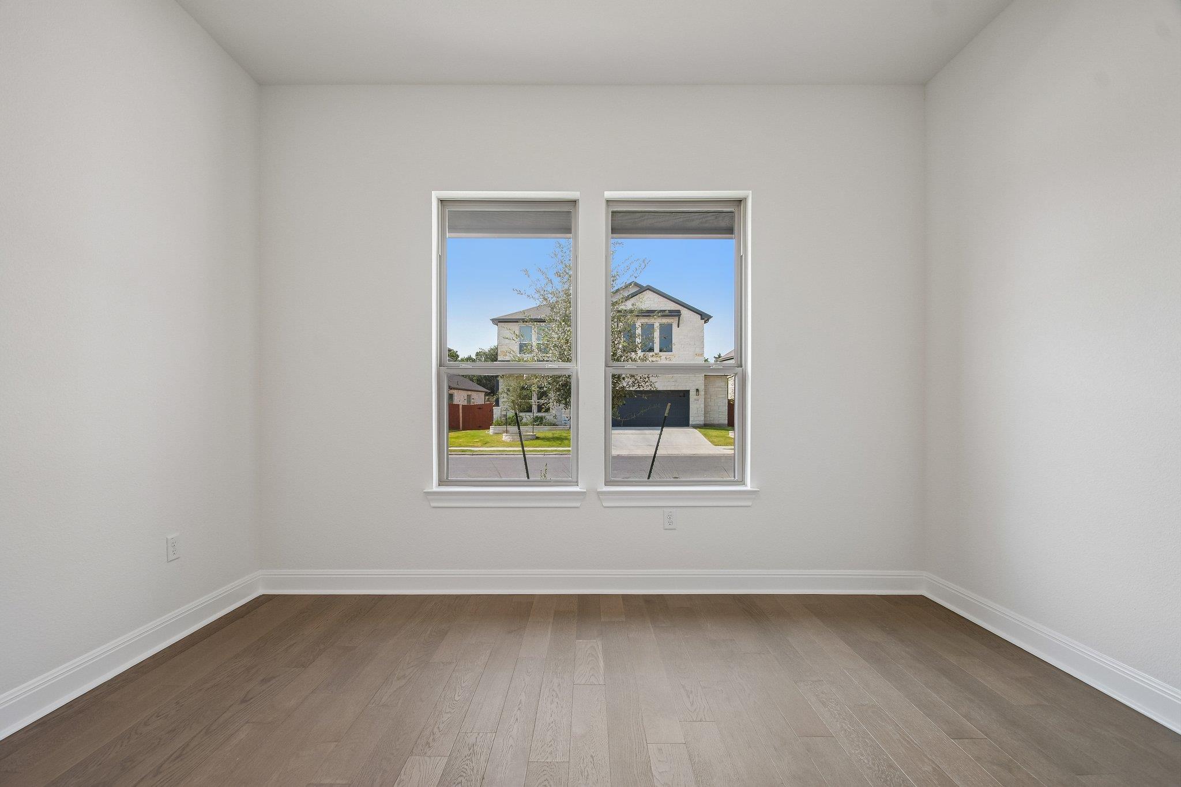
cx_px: 590
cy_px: 394
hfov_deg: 100.4
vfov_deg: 77.3
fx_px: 492
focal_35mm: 15
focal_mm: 10
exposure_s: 1/50
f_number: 8
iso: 400
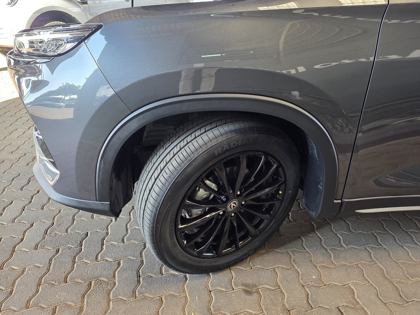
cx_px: 210
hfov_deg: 73.9
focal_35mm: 23
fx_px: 279
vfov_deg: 58.9
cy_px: 158
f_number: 1.7
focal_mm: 6.25
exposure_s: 1/100
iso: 125
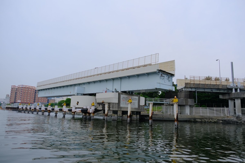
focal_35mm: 27
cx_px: 122
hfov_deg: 67.4
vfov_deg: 47.9
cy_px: 82
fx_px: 184
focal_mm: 18
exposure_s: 1/3800
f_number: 3.5
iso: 640
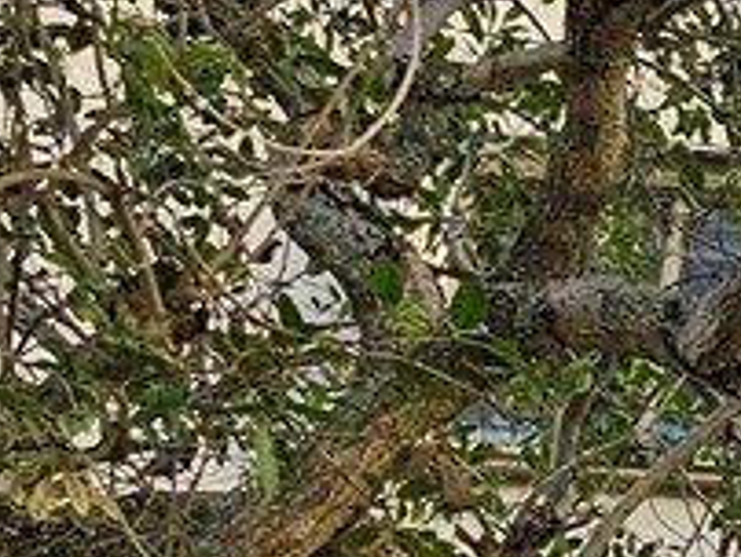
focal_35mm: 182
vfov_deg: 7.8
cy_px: 1103
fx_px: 3901
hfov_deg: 8.9
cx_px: 2230
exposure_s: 1/180
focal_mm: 6.3
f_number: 1.7
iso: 25
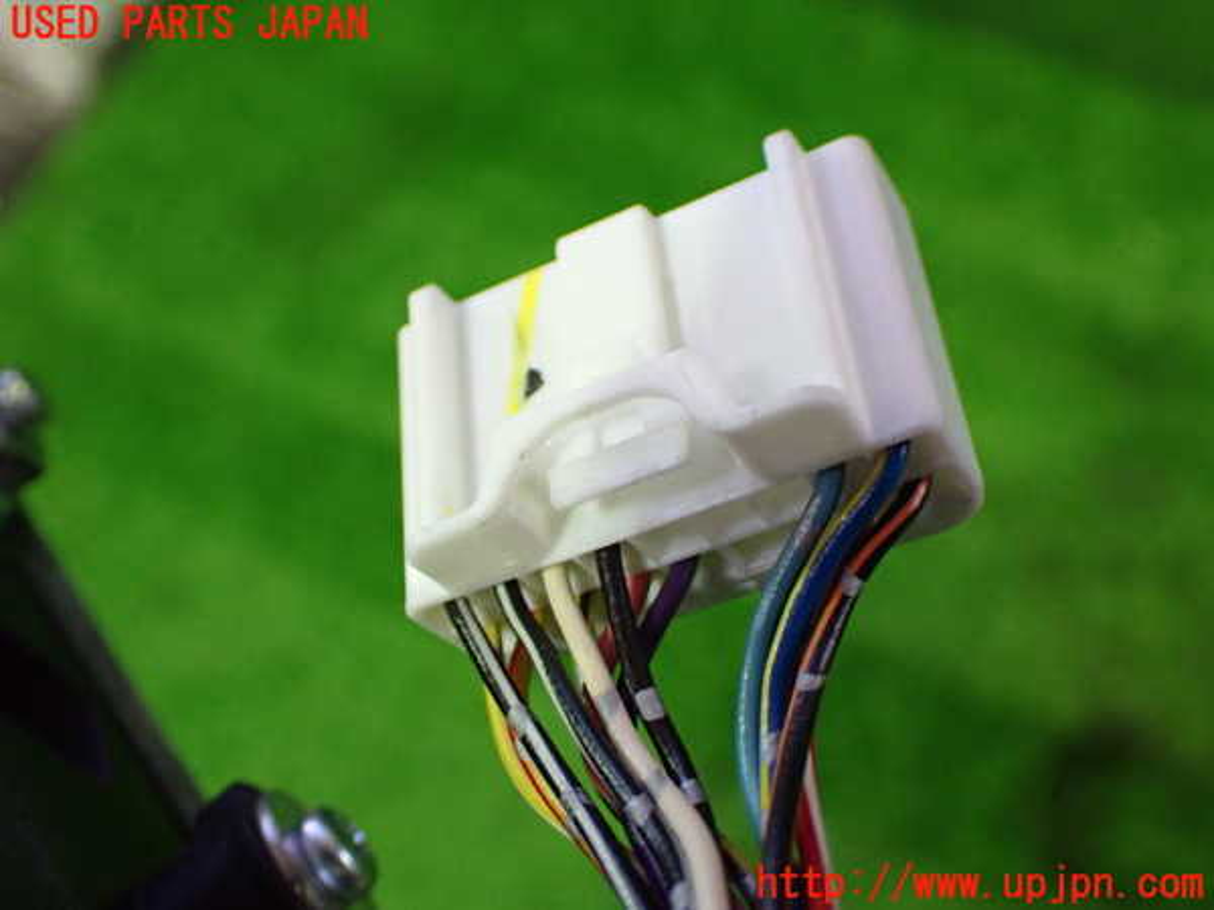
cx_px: 607
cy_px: 455
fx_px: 1438
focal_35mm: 41
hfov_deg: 45.8
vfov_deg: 35.1
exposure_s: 1/40
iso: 800
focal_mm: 7.31
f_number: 2.8
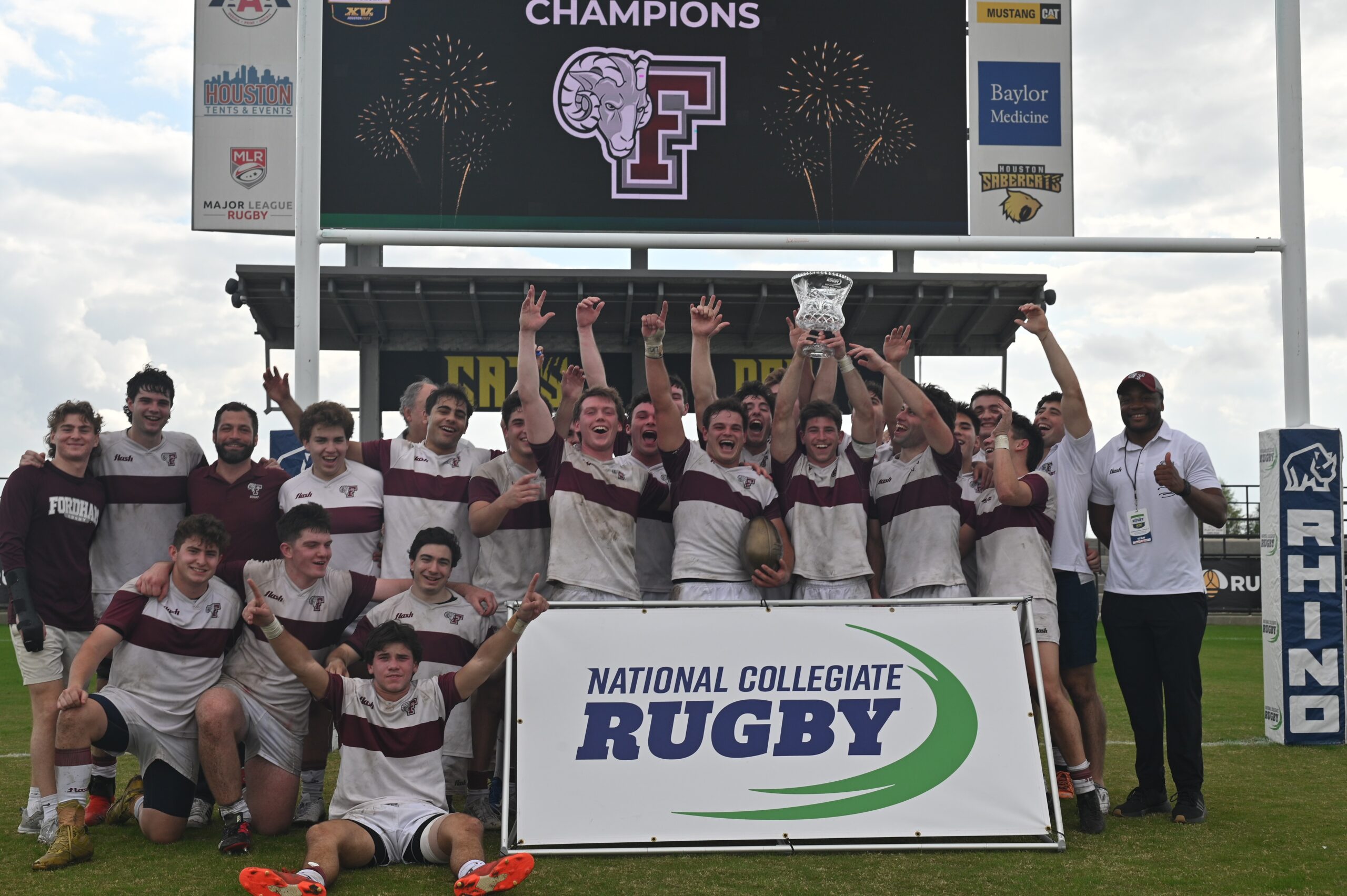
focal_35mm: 50
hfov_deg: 39.6
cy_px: 448
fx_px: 1869
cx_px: 674
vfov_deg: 27.0
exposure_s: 1/200
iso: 220
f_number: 8
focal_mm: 50
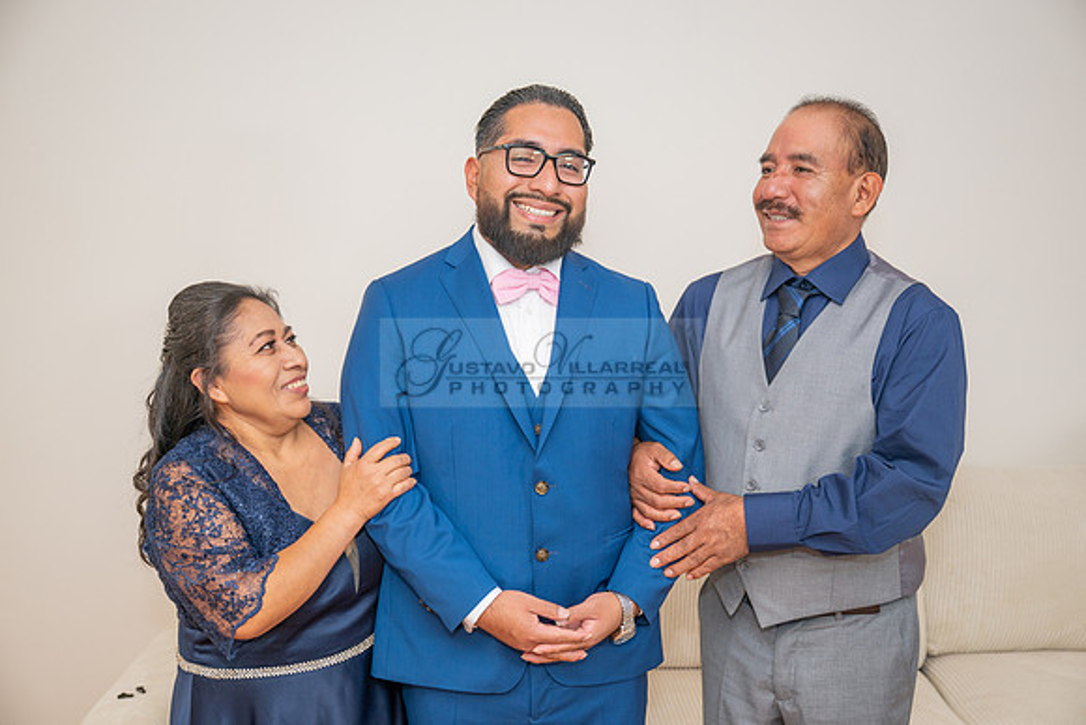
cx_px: 543
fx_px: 1147
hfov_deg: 50.7
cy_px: 362
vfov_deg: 35.1
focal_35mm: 38
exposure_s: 1/160
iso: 400
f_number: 3.2
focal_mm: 38
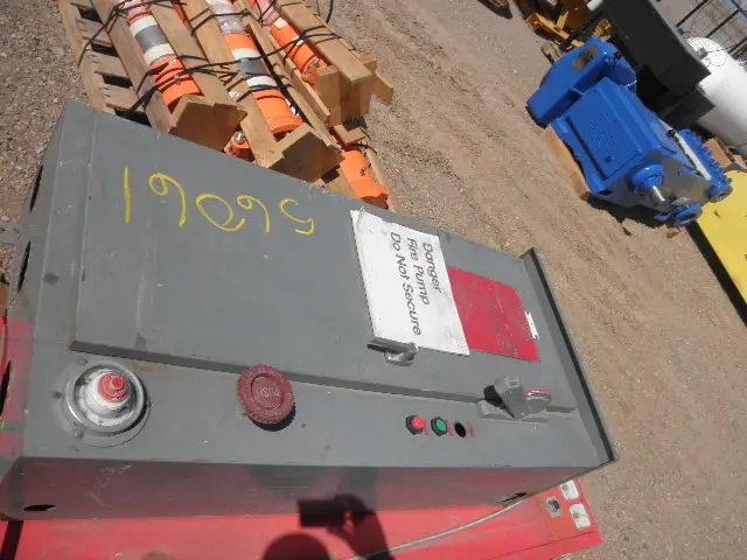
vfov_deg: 49.7
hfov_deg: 63.4
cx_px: 374
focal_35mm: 28
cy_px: 280
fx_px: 604
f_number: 8.5
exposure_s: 1/250
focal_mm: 5
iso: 64
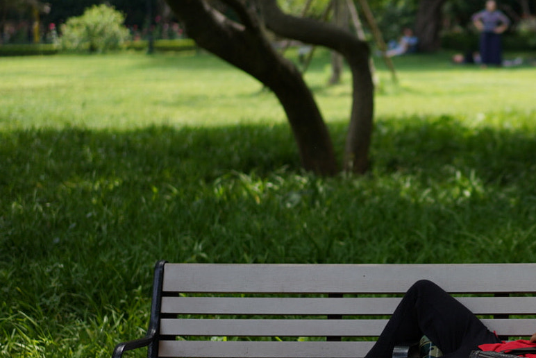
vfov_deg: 12.0
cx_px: 523
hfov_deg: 17.6
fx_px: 1699
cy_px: 258
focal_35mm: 114
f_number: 1.8
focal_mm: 55
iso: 100
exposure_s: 1/1250
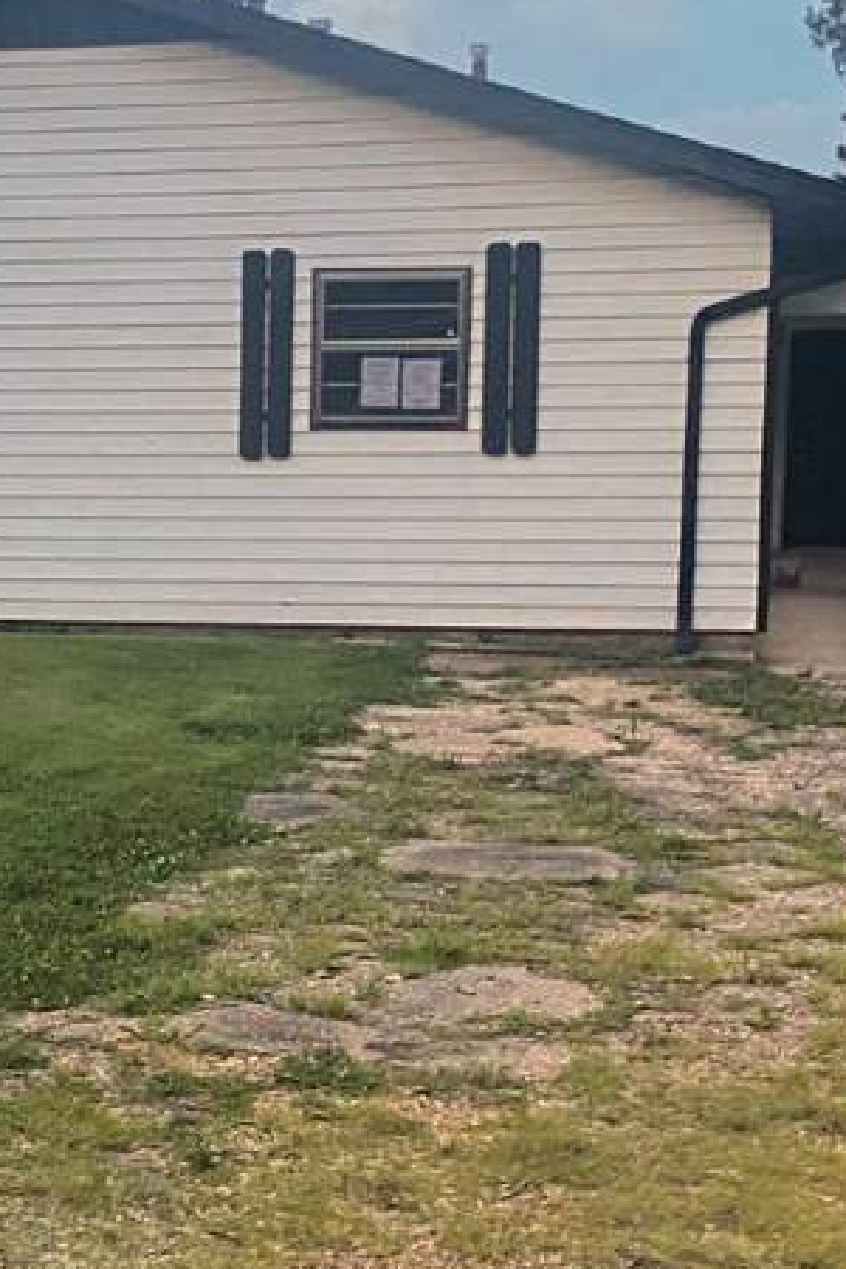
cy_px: 770
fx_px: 2714
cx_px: 28
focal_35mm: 77
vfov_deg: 26.3
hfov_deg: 17.4
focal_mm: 4.25
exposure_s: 1/40
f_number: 1.8
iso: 500
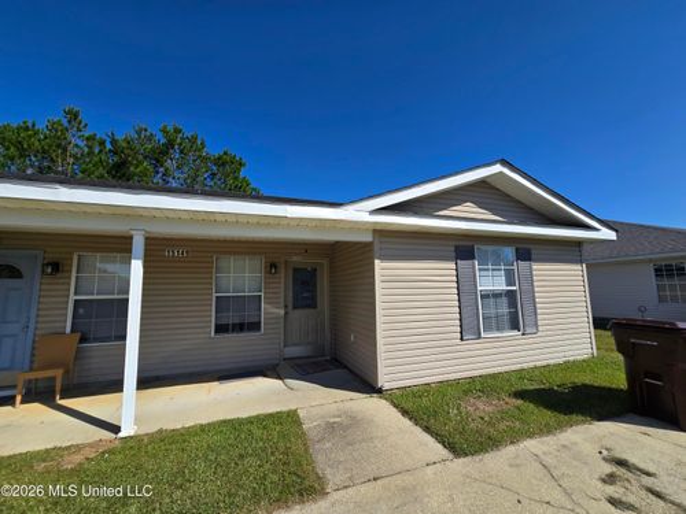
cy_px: 257
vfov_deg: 89.9
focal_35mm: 13
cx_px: 343
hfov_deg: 106.2
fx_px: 258
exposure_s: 1/2745
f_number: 2.2
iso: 50
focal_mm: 2.2
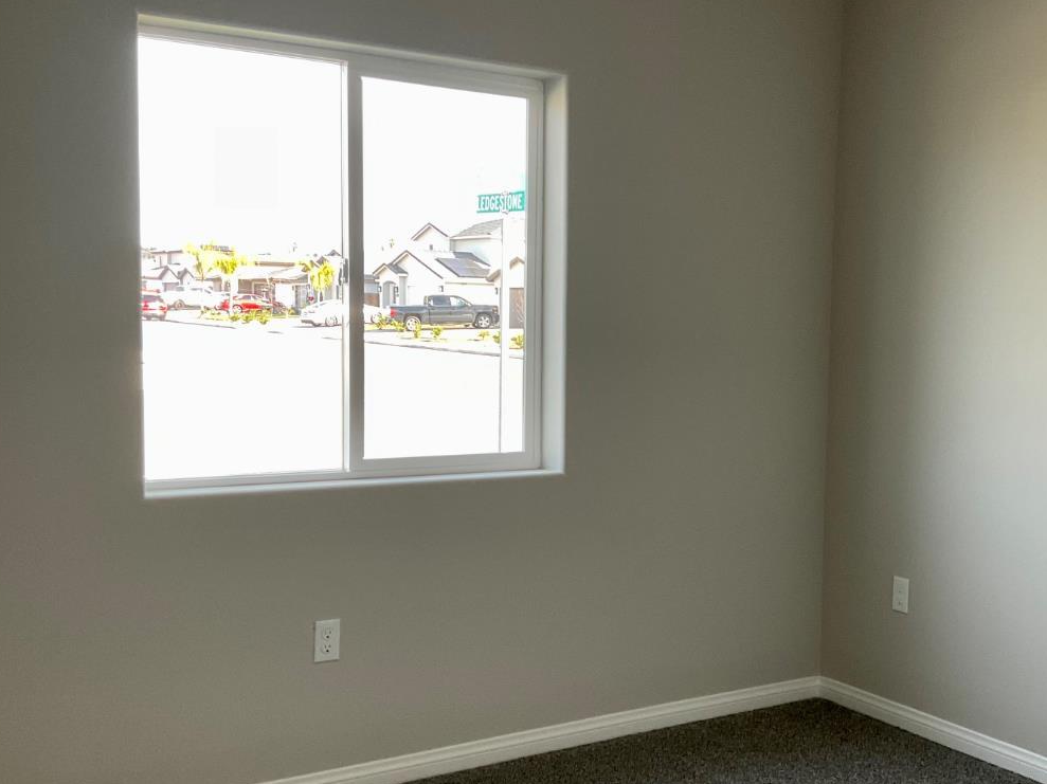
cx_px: 693
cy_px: 434
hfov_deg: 42.4
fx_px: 1330
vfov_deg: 32.8
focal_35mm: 44
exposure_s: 1/120
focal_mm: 3
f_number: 1.8
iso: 50
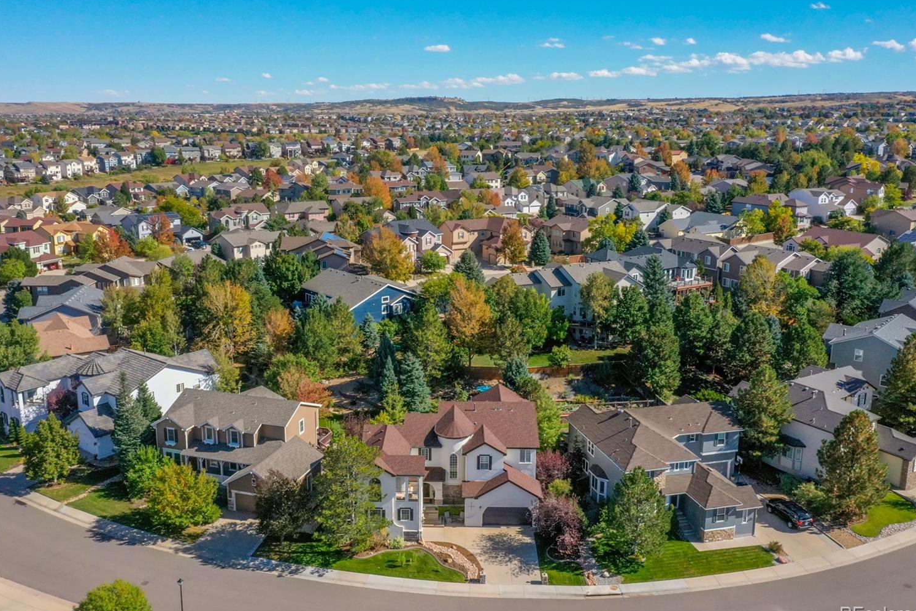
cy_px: 299
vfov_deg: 43.6
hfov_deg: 61.9
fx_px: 763
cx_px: 448
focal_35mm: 30
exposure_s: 1/1600
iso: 800
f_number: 8
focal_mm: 10.26
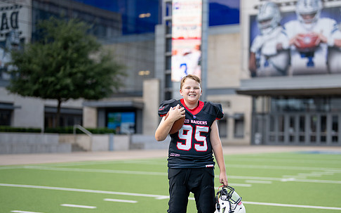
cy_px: 144
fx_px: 659
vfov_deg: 18.3
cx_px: 206
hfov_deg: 28.9
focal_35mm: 71
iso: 100
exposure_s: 1/2000
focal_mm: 50
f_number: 1.2
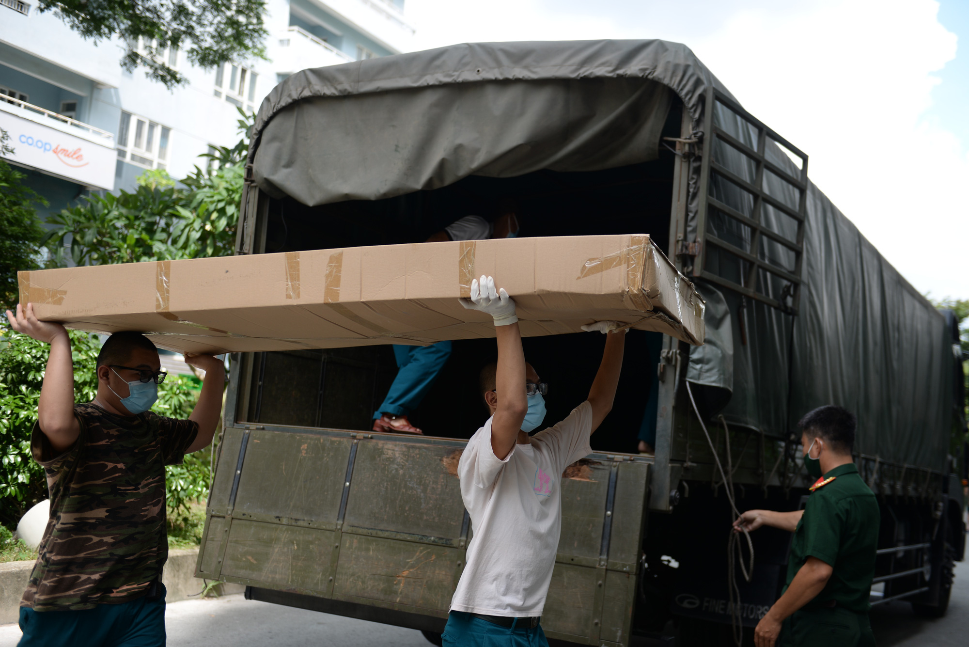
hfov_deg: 46.4
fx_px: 1131
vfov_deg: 31.9
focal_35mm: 42
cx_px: 484
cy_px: 324
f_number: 2.8
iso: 100
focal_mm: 42
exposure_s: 1/500
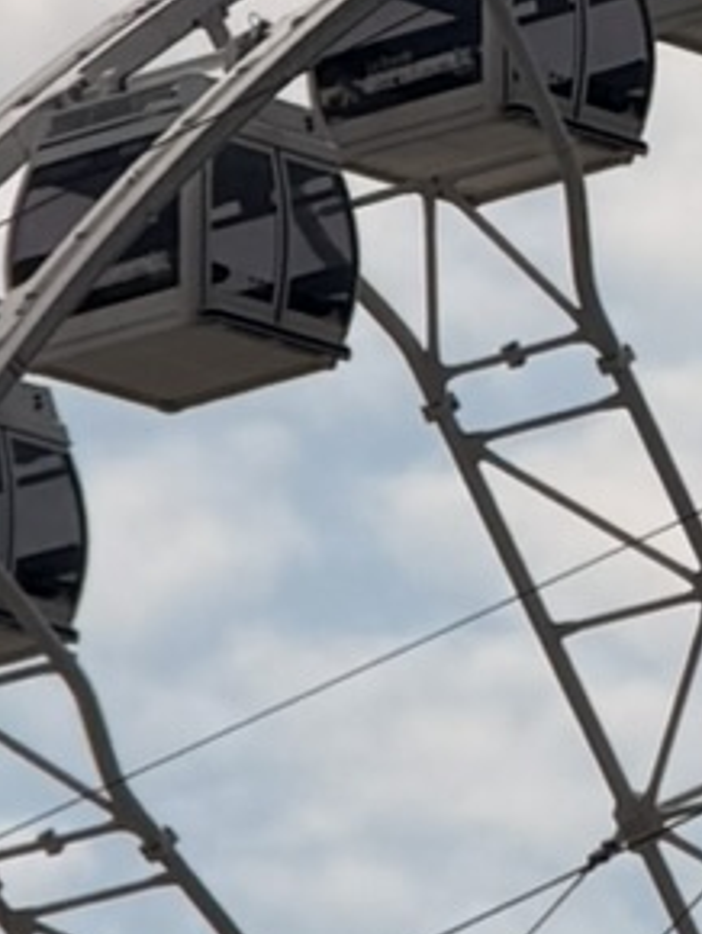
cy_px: 1804
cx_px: 2309
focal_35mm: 706
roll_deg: +0.6
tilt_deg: +12.2
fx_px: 19062
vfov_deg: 2.8
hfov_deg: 2.1
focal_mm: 16.89
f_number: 2.8
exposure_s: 1/2611
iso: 20
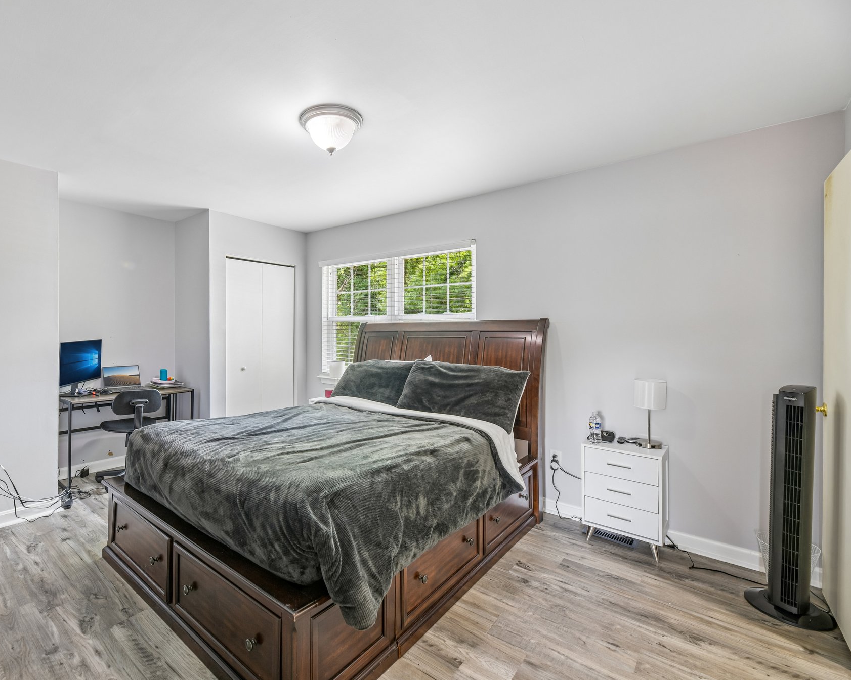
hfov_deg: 91.8
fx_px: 403
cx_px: 335
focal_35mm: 16
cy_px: 338
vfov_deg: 80.4
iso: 400
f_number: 8
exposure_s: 1/13
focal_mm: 14
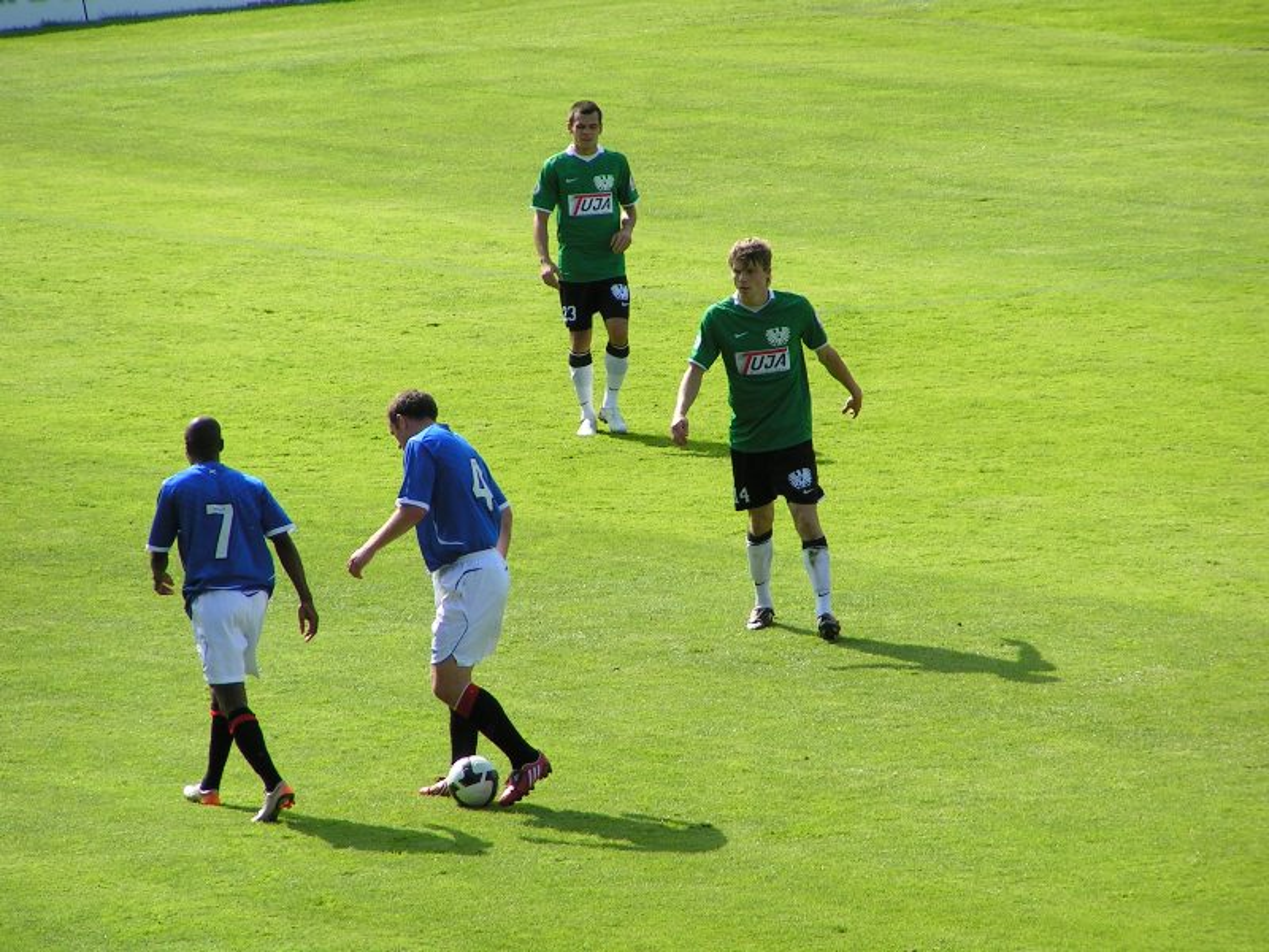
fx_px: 12464
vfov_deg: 4.4
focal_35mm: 340
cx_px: 634
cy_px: 476
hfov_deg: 5.8
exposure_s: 1/400
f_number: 4.5
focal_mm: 52
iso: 50
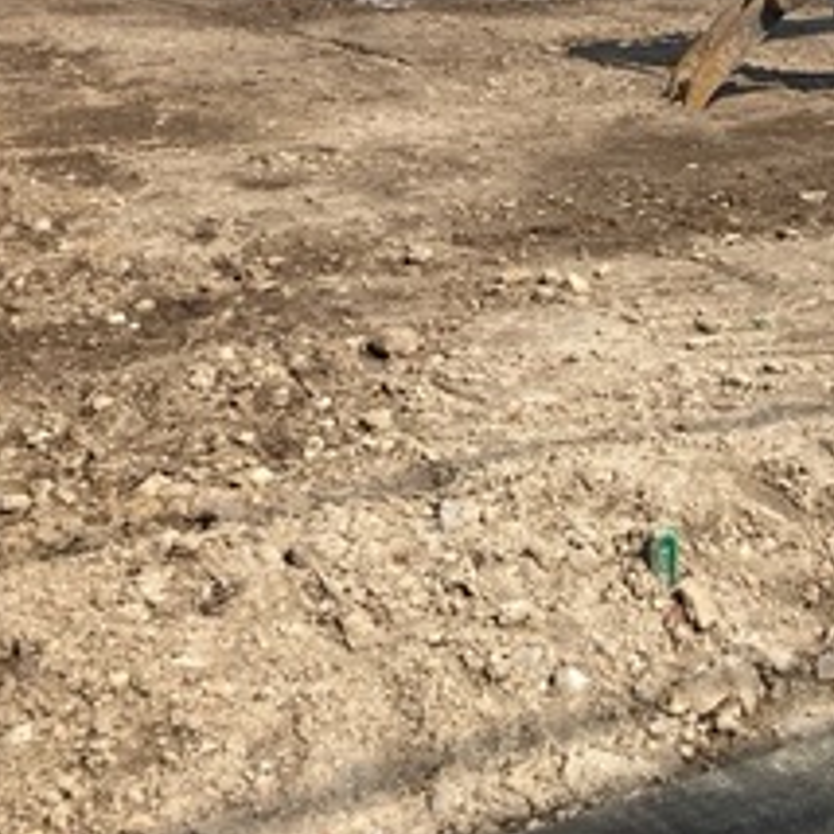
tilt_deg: -4.2
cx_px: 818
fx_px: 2017
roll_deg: +0.0
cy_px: 16
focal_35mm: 74
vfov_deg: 22.5
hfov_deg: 22.5
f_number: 1.8
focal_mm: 3.99
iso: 20
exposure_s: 1/2667
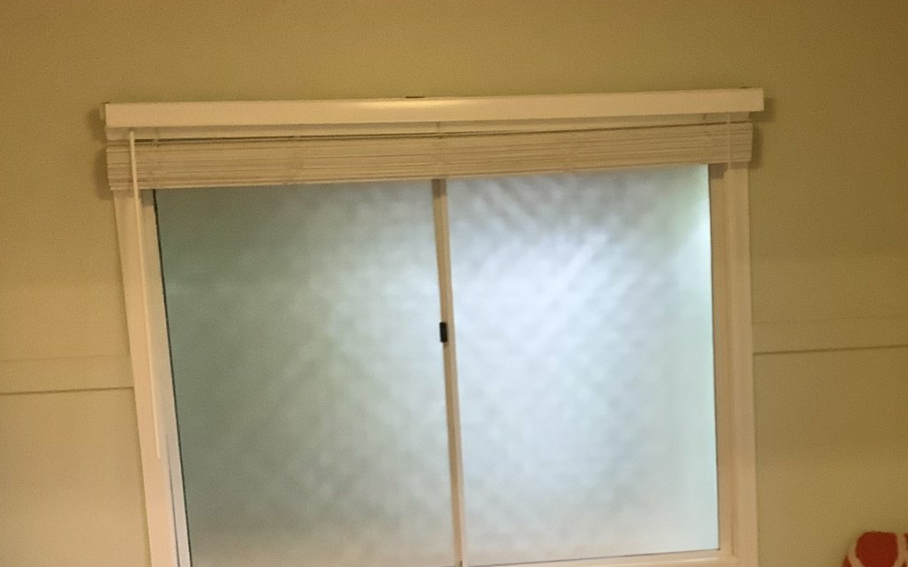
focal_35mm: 62
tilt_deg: -9.6
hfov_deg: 32.7
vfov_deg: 20.4
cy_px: 545
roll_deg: +2.3
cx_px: 611
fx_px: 1534
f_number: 2.4
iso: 320
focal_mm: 3.3
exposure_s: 1/33
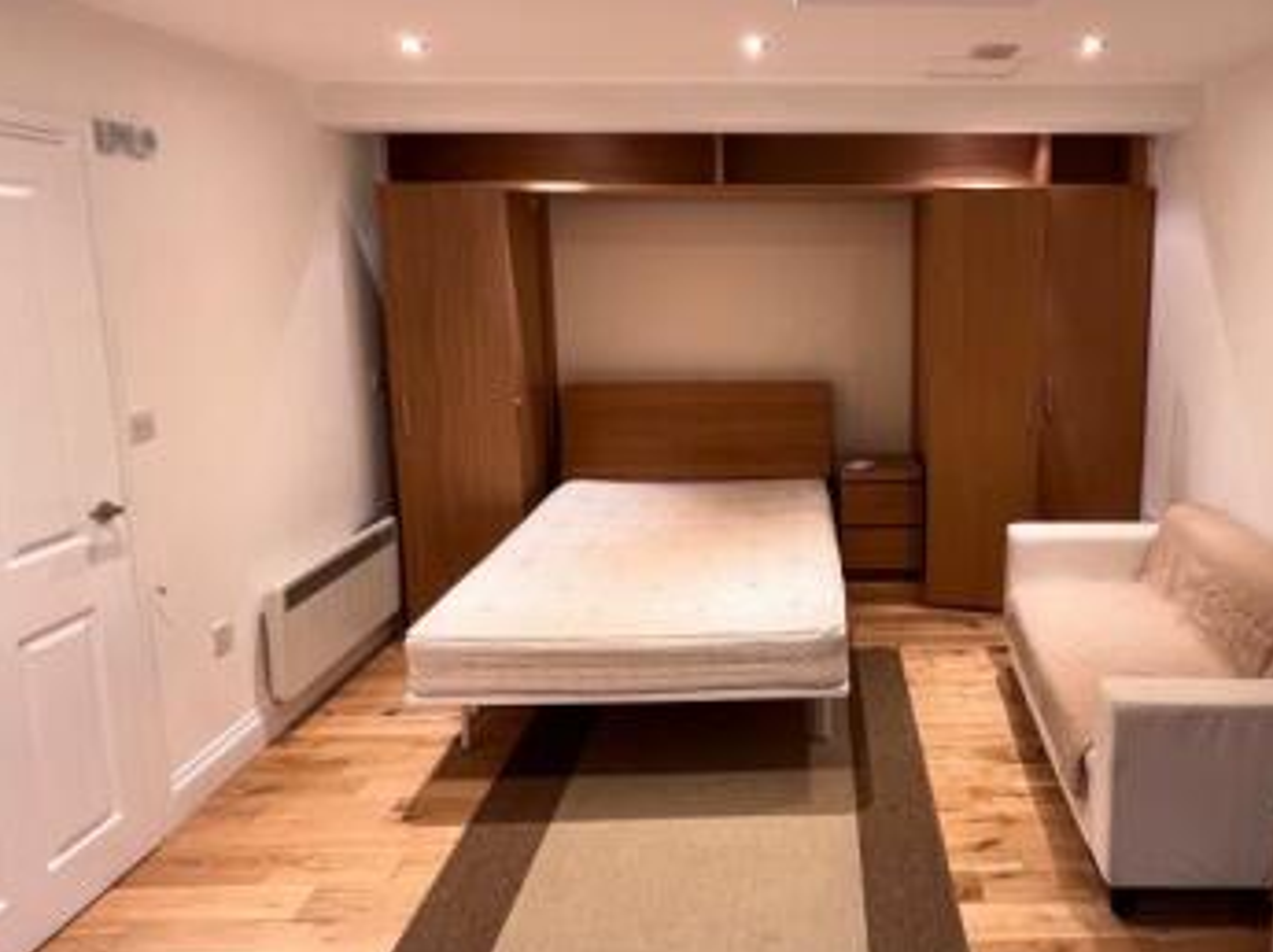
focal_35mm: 22
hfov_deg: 74.5
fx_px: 808
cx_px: 828
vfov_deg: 60.5
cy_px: 386
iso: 125
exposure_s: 1/50
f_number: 1.8
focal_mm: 1.57
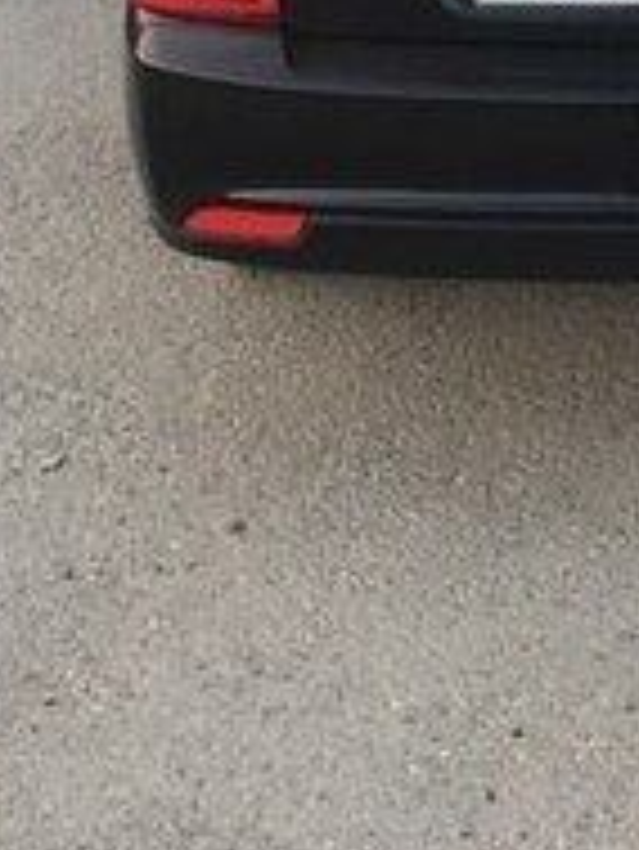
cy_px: -238
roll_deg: +0.4
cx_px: 702
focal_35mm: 76
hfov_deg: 18.7
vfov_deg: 23.0
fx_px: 1868
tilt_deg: -8.1
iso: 32
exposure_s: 1/33
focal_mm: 4.15
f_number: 2.2
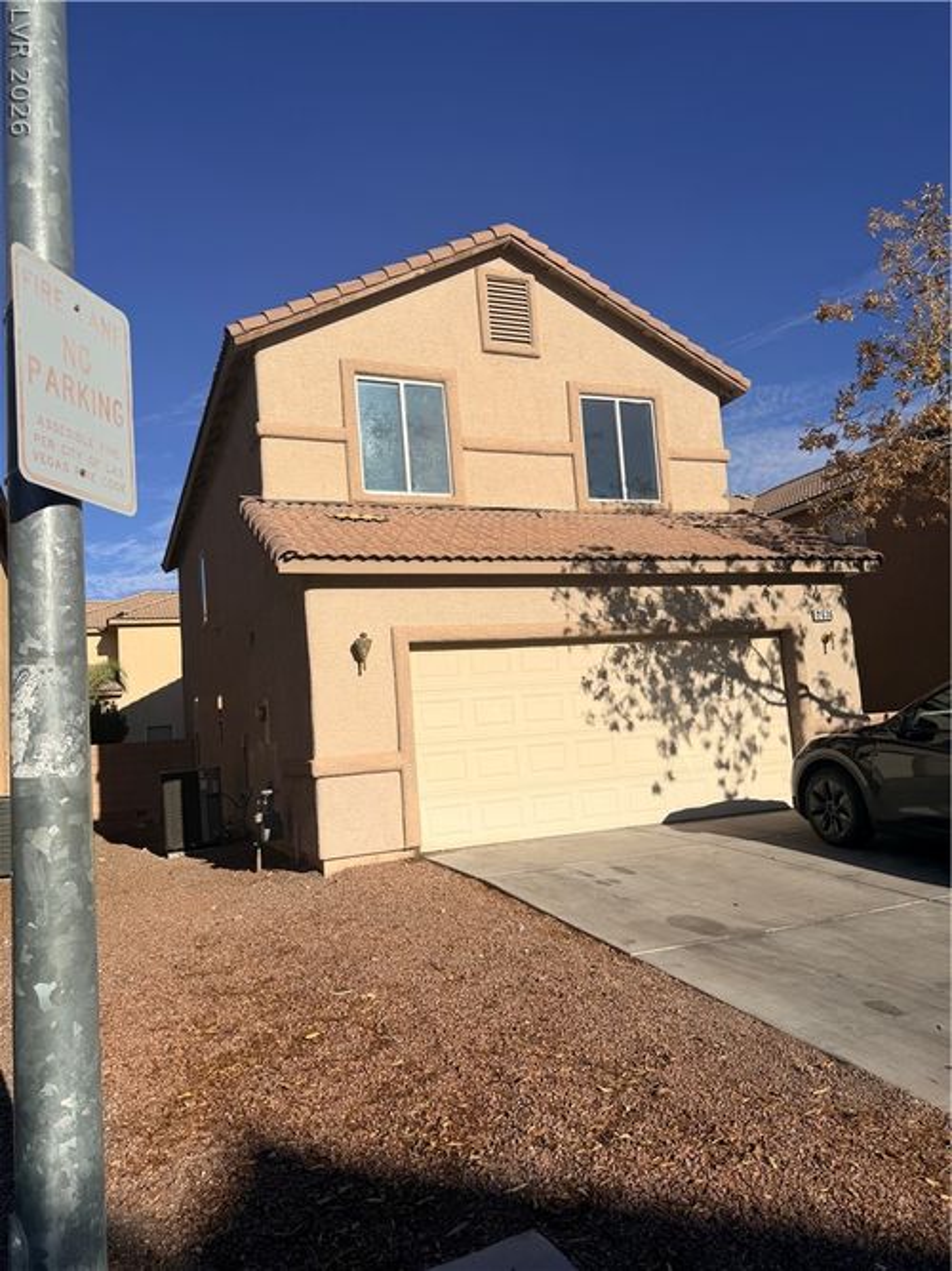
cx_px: 476
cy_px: 636
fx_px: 880
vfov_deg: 71.6
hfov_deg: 56.8
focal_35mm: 24
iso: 80
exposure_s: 1/10309
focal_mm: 6.76
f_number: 1.78
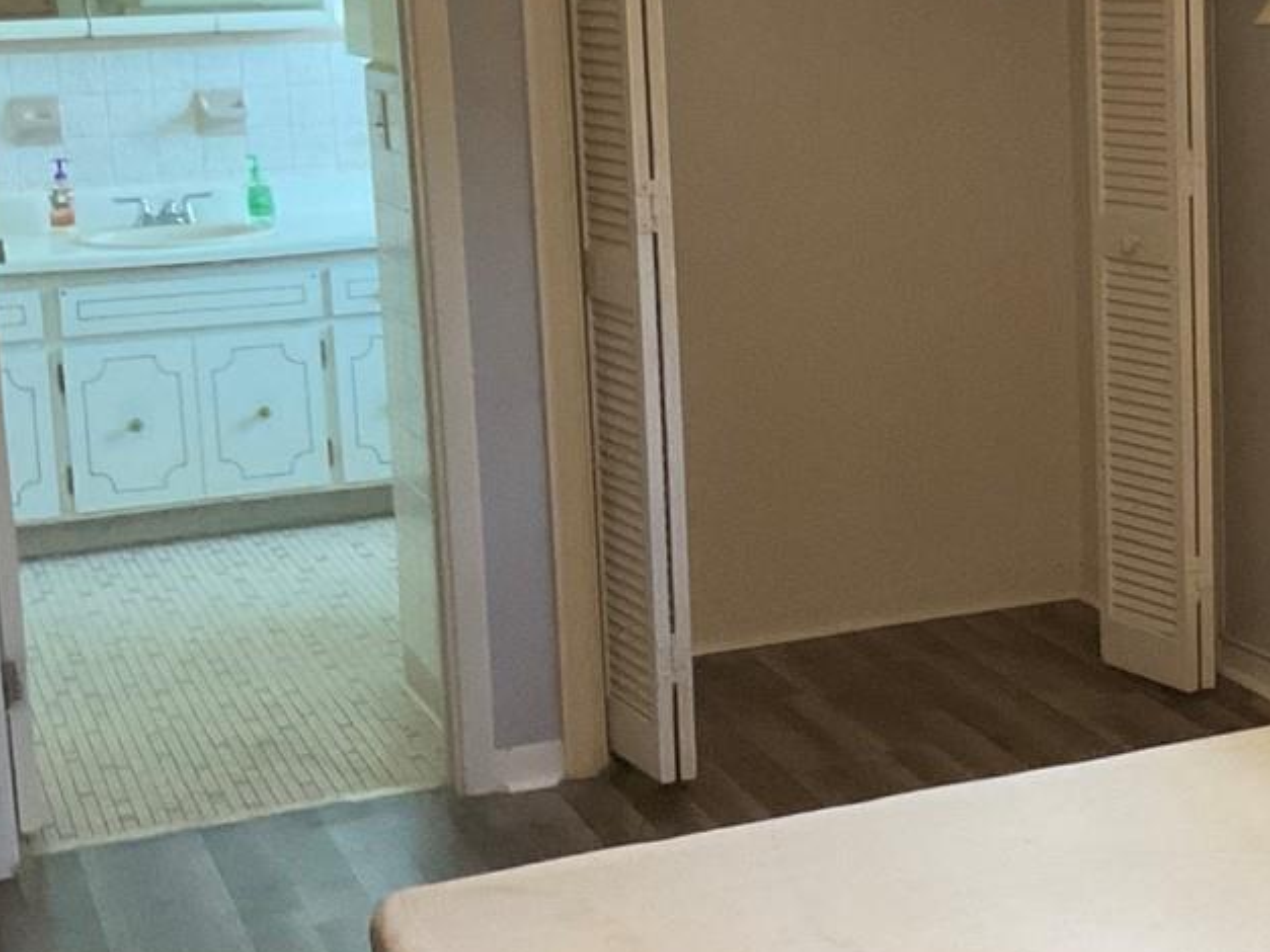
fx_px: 2714
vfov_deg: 19.8
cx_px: 1339
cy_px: 316
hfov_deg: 24.8
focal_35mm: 74
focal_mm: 3
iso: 250
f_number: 1.8
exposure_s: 1/60
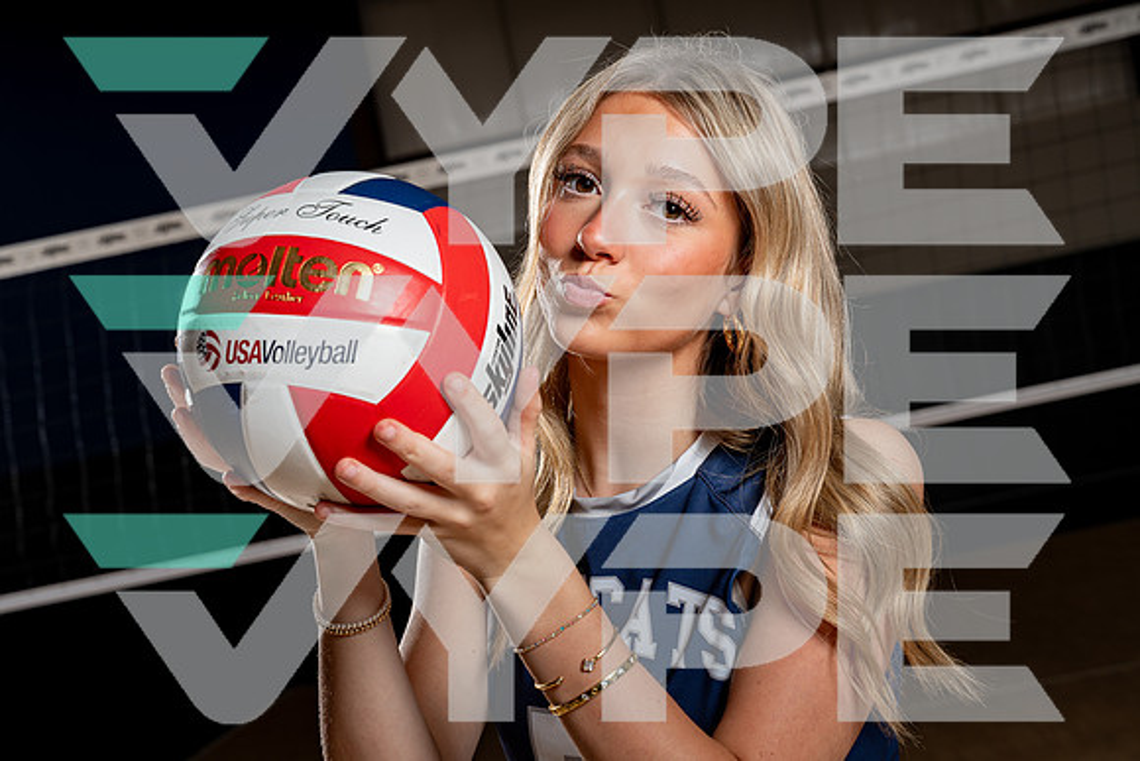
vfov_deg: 20.0
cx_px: 570
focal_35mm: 68
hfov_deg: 29.6
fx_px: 2154
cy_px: 380
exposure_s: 1/250
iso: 100
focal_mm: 68
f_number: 8
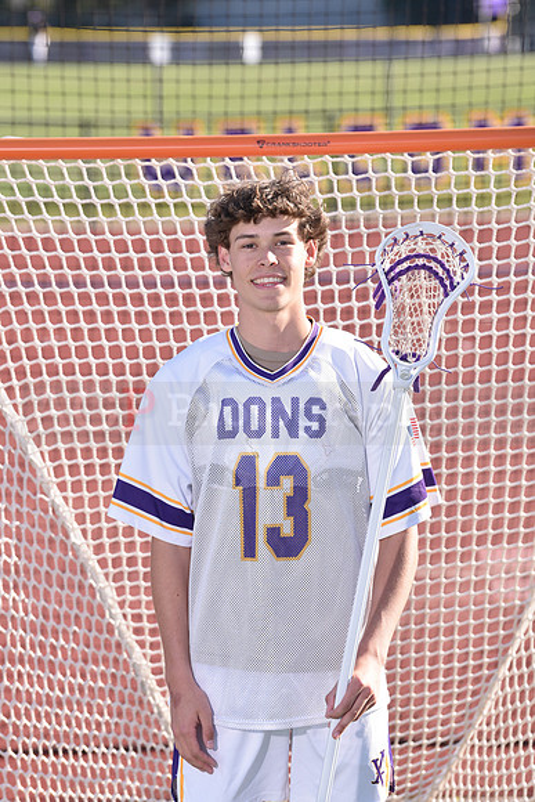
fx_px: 3676
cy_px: 401
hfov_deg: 8.3
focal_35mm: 165
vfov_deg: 12.4
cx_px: 268
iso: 125
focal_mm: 165
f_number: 5.6
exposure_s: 1/250
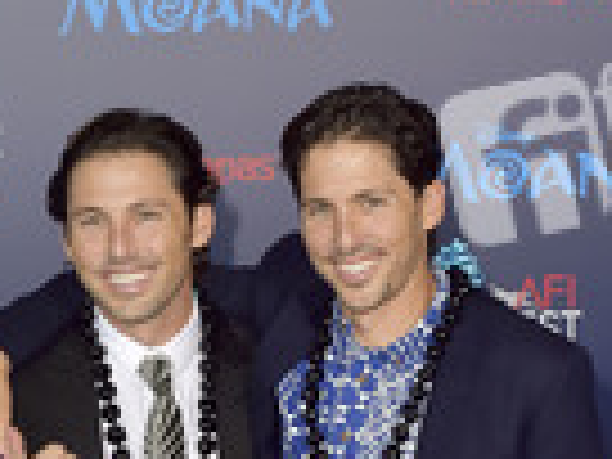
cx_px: 263
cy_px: 814
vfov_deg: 11.6
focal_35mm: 119
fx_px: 2104
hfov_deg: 16.5
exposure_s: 1/320
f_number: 4.5
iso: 400
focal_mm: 42
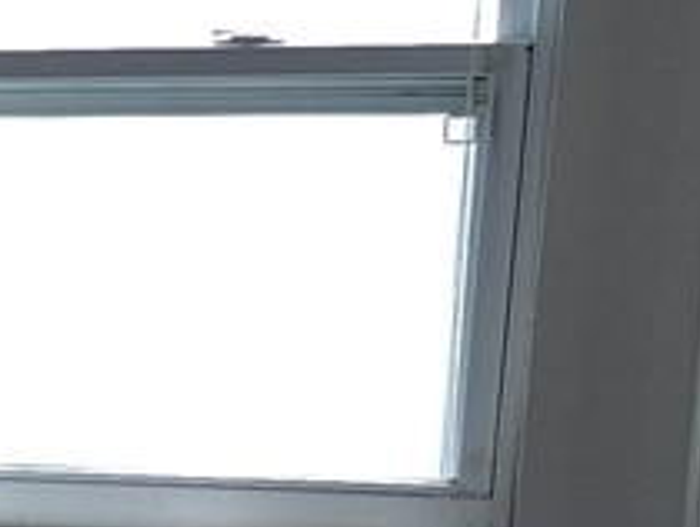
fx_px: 3543
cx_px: -1640
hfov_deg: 8.6
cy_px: 740
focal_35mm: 175
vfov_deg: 8.4
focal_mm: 5.4
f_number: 1.8
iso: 40
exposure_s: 1/60
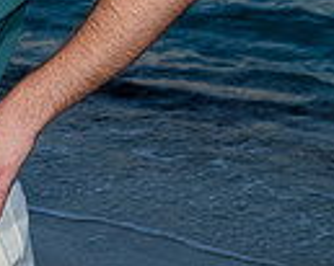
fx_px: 1501
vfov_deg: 10.0
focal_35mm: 152
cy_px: -79
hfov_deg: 12.3
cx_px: -117
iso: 400
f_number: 5.6
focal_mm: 36
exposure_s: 1/160
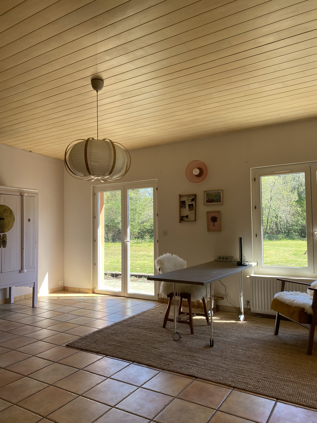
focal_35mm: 26
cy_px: 212
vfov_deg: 67.3
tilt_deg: +3.0
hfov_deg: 53.1
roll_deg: +1.6
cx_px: 158
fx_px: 317
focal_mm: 4.25
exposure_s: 1/146
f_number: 1.8
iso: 32
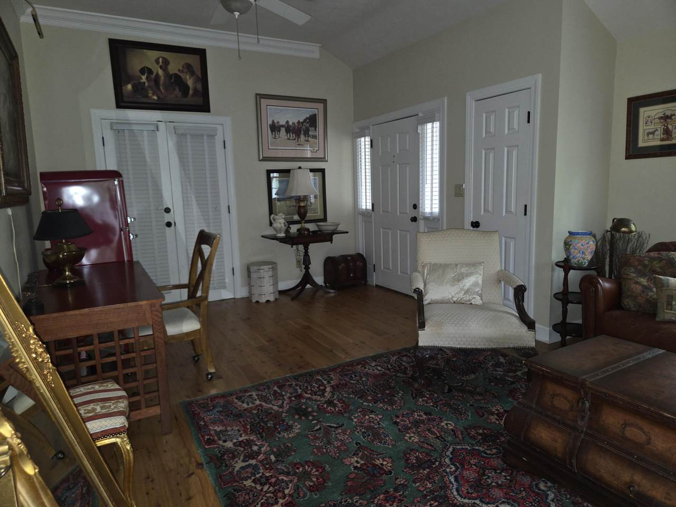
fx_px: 449
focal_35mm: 23
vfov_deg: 58.9
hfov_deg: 73.9
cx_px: 338
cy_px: 254
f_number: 1.8
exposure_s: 1/12
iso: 200
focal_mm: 5.4
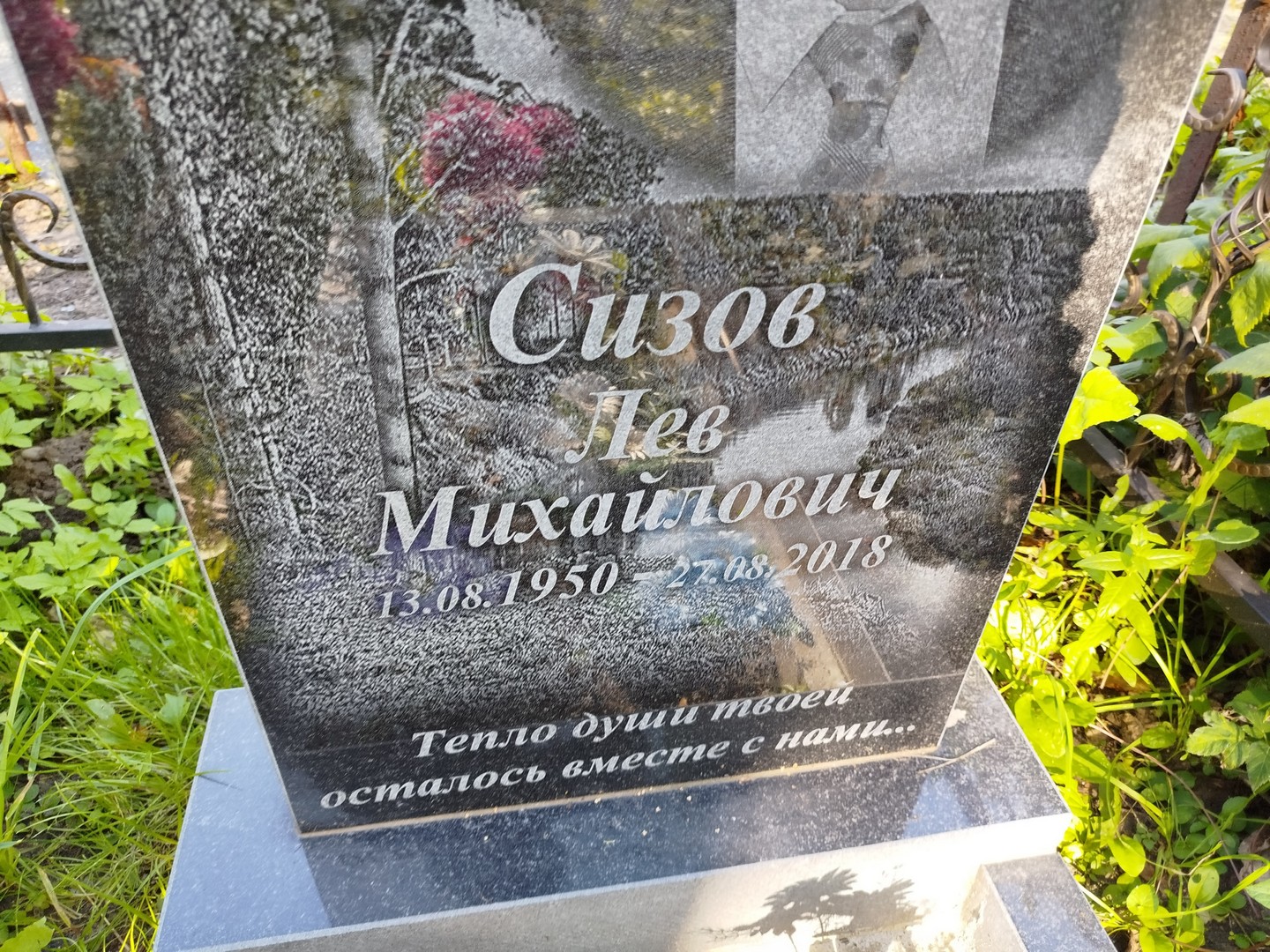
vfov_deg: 56.8
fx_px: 881
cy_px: 476
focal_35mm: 24
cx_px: 635
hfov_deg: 71.6
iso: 64
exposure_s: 1/50
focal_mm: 5.31
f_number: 1.7
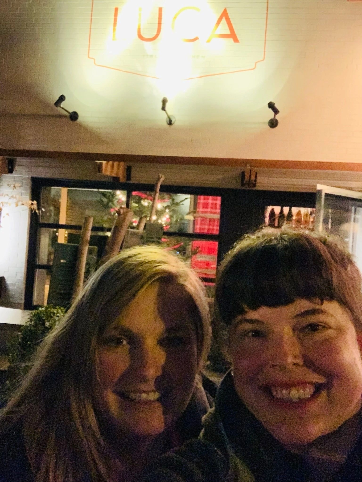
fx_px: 446
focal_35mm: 32
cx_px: 181
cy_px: 241
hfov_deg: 44.2
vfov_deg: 56.8
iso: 1000
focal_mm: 2.87
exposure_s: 1/15
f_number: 2.2
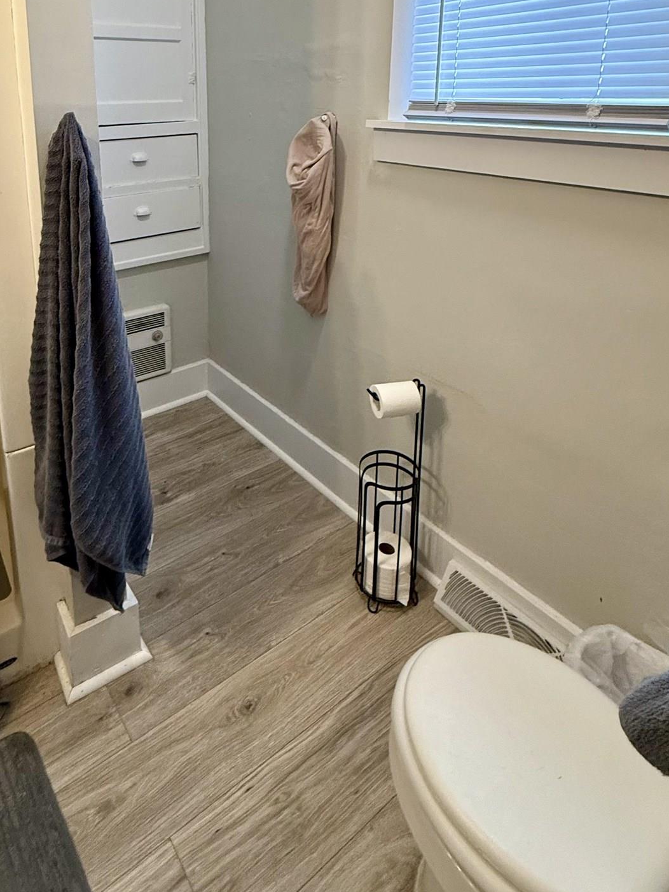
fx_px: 592
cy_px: 216
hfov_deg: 57.8
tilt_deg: -12.5
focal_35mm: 23
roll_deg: +0.0
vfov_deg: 68.8
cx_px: 233
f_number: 2.2
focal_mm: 2.22
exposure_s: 1/120
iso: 320
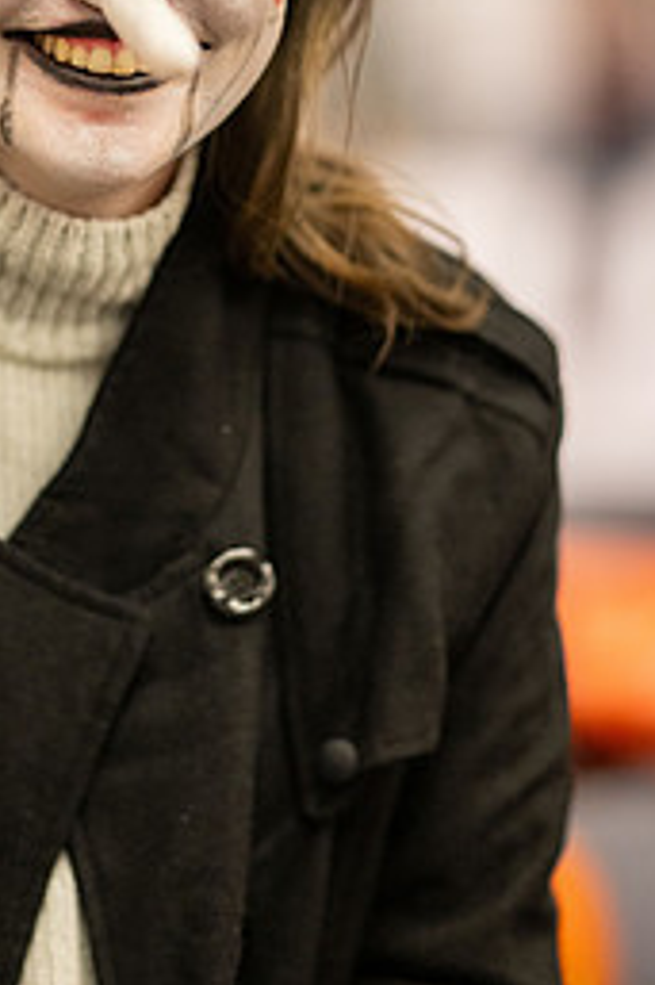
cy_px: 195
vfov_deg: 11.1
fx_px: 5028
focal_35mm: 184
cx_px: 172
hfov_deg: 7.4
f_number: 1.4
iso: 1600
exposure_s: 1/500
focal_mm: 105
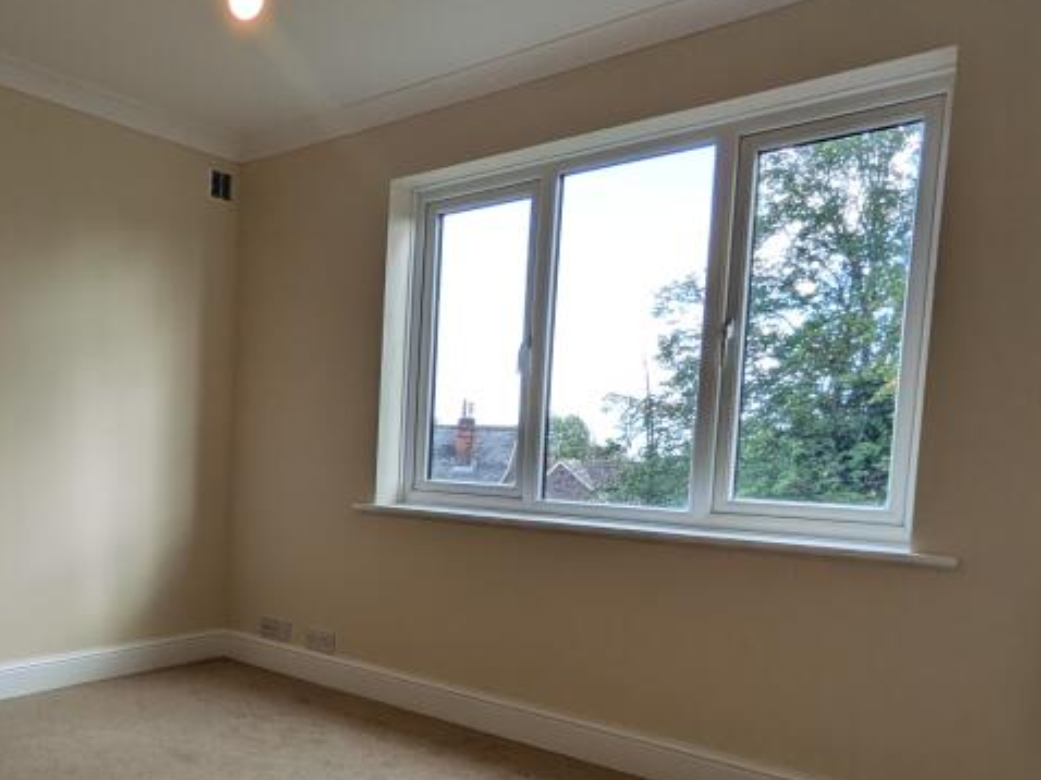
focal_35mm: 30
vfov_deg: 46.1
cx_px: 187
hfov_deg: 55.2
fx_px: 902
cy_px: 510
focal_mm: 1.85
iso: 117
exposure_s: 1/285
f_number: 2.2
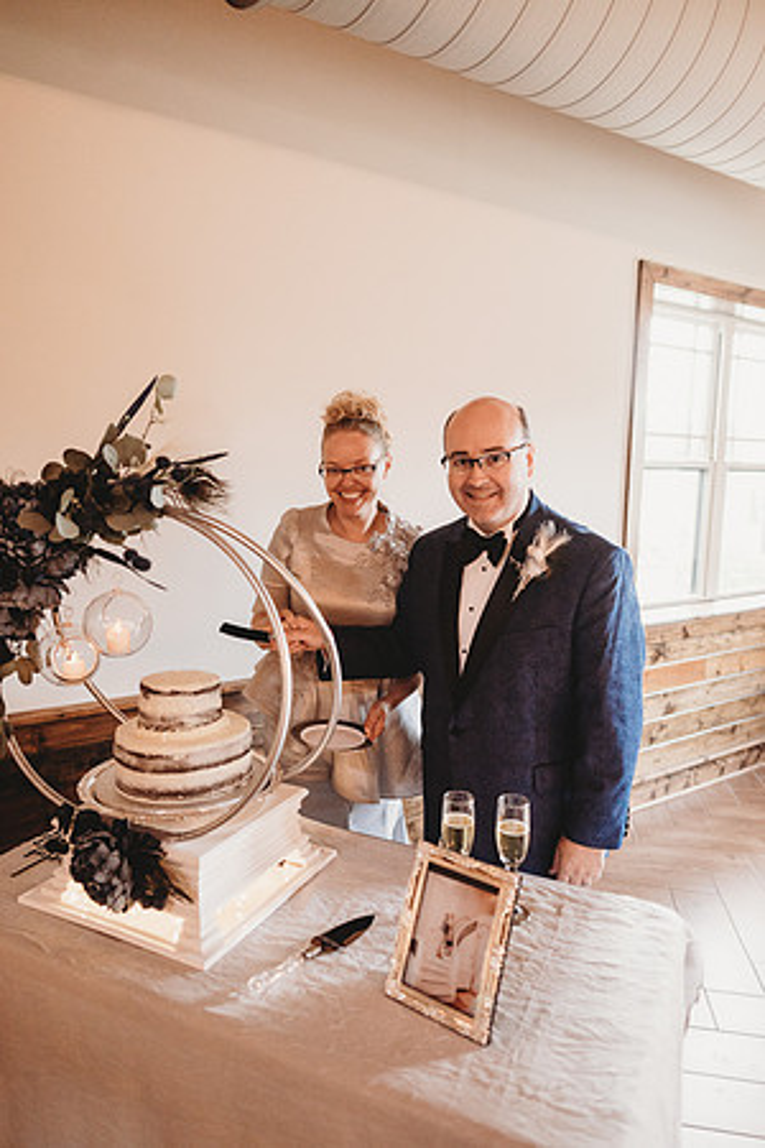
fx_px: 765
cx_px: 382
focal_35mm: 24
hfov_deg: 53.1
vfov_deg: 73.7
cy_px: 574
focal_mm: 24
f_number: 2.5
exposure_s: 1/125
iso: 2000
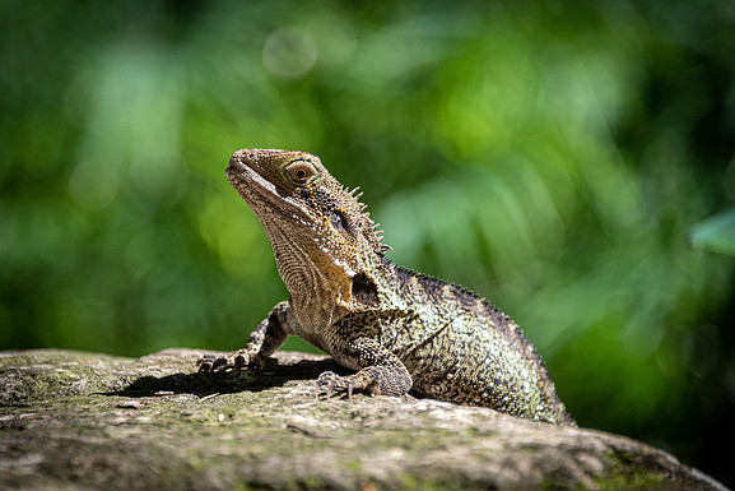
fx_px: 6820
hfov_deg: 6.2
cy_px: 245
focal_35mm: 334
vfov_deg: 4.1
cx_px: 327
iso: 1250
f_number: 5.6
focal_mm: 300
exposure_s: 1/800
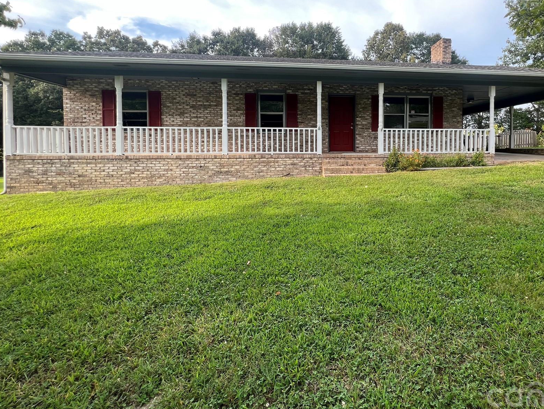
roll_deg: -0.2
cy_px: 157
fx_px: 267
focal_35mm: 17
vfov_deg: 73.6
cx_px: 340
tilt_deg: -2.5
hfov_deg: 89.2
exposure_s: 1/210
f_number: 1.8
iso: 32
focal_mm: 1.57
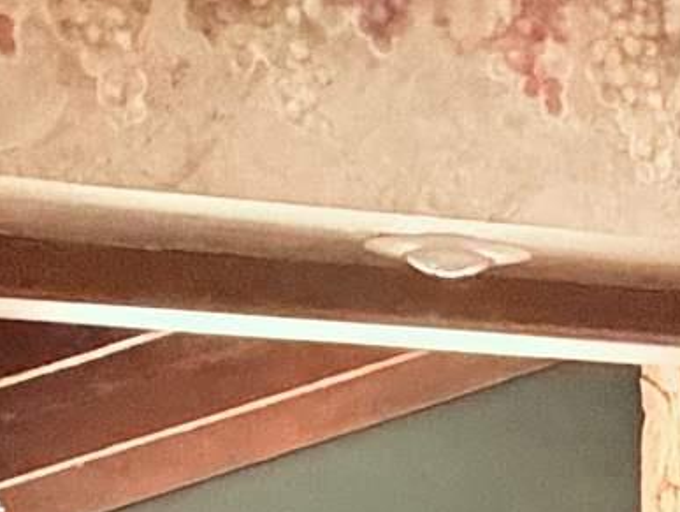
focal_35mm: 111
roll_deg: -0.9
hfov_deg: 16.3
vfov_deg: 10.2
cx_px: 998
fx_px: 2183
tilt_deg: -19.5
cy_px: 1490
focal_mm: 2.22
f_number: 2.2
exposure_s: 1/60
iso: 800
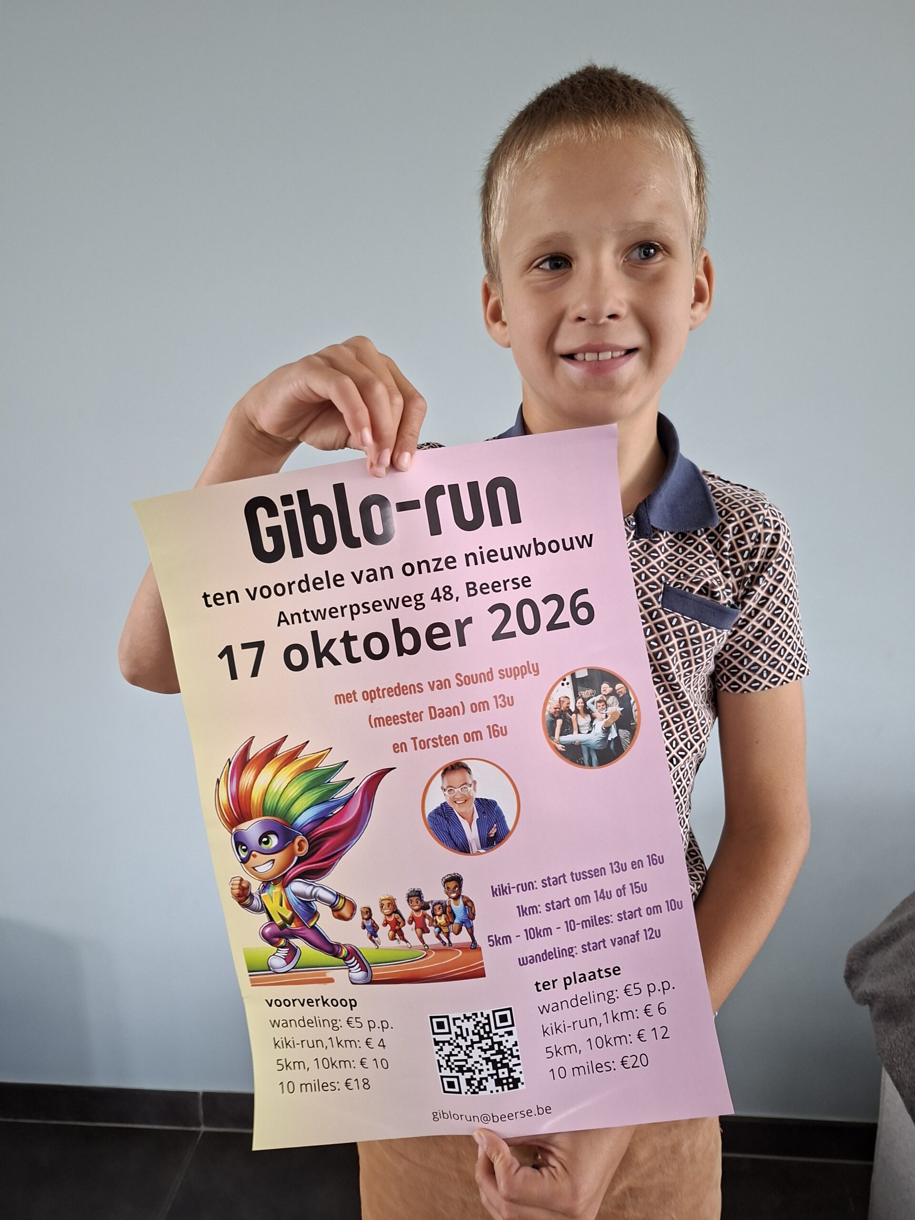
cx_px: 458
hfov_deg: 58.9
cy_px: 610
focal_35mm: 23
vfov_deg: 73.9
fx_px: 811
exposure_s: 1/50
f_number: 1.8
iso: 320
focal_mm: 5.54
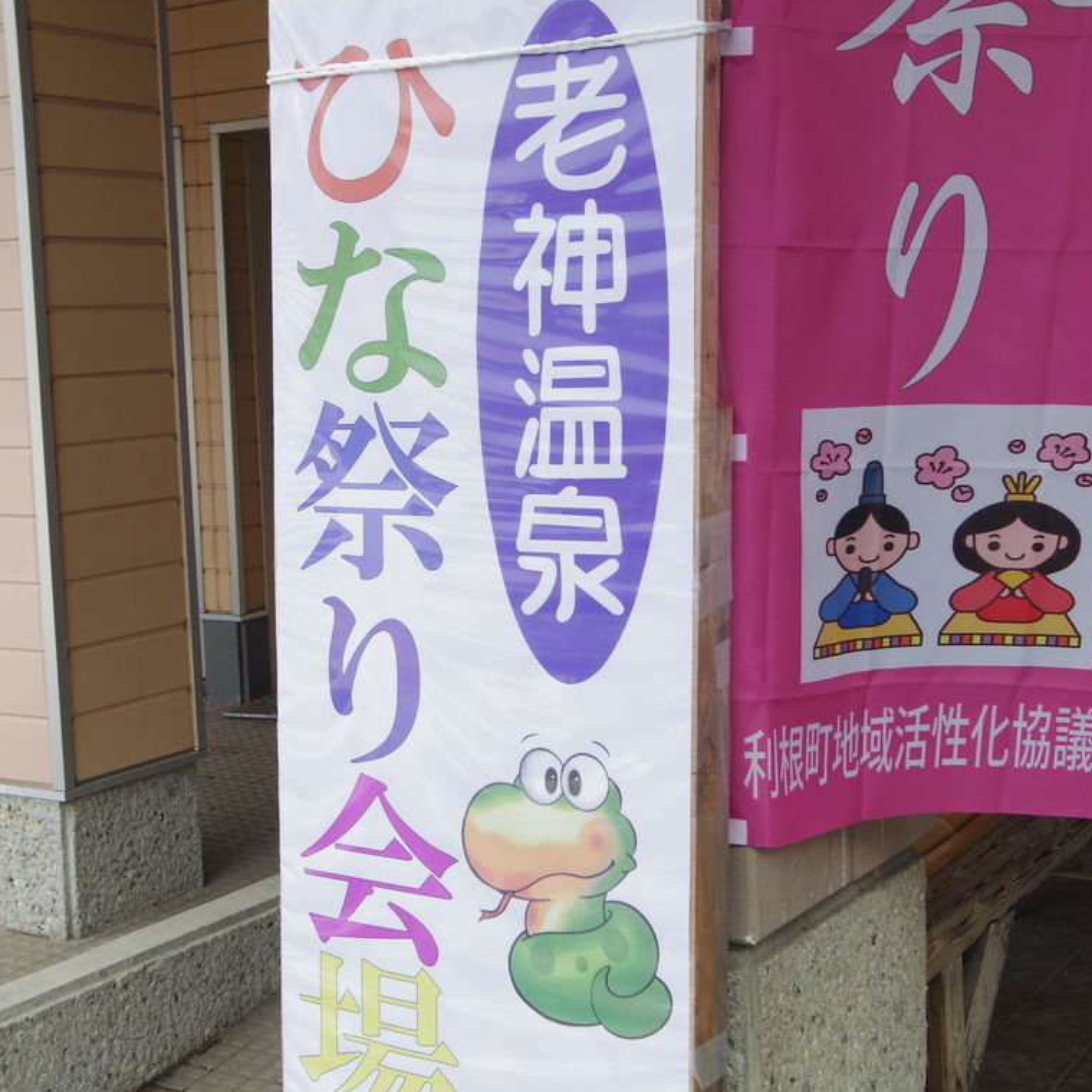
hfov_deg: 30.5
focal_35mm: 56
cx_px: 424
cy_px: 545
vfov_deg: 30.6
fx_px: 1999
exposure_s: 1/500
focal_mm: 8.5
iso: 125
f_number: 3.2
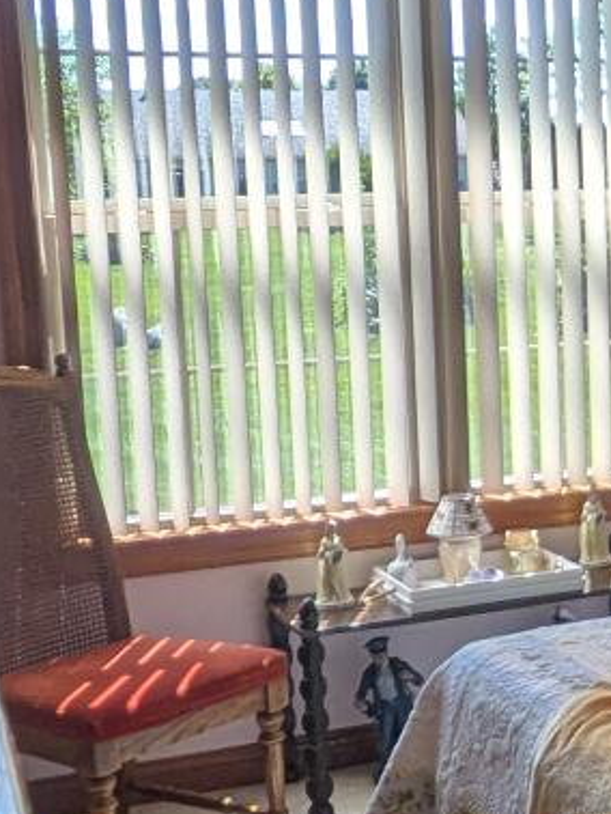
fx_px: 1740
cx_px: 775
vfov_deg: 26.3
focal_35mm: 74
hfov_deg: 18.6
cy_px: 416
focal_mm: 1.83
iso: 51
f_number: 2.2
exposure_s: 1/336
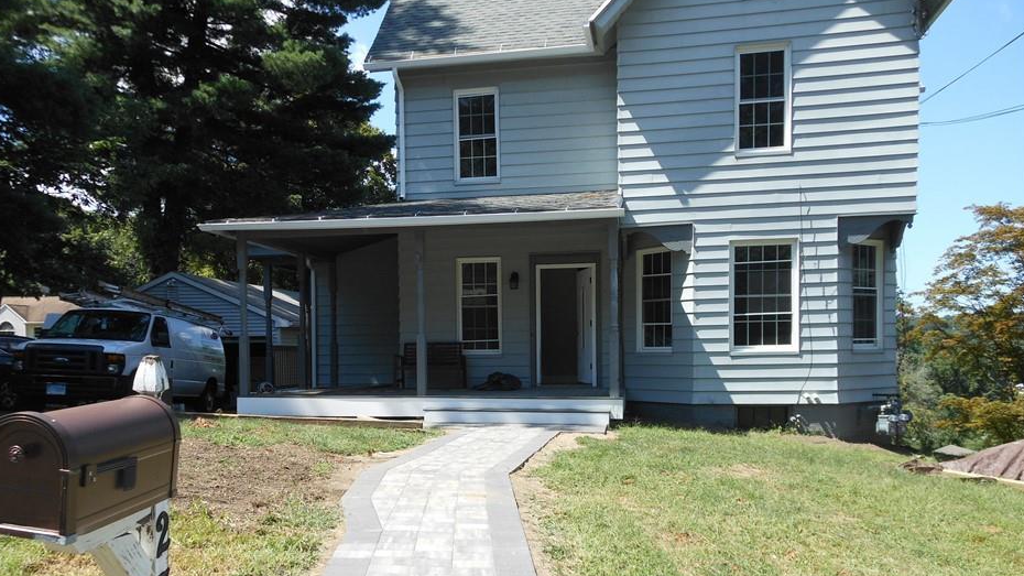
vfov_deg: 38.8
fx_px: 815
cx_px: 467
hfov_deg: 64.2
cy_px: 339
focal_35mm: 30
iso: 80
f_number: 3.2
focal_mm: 4.5
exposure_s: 1/500
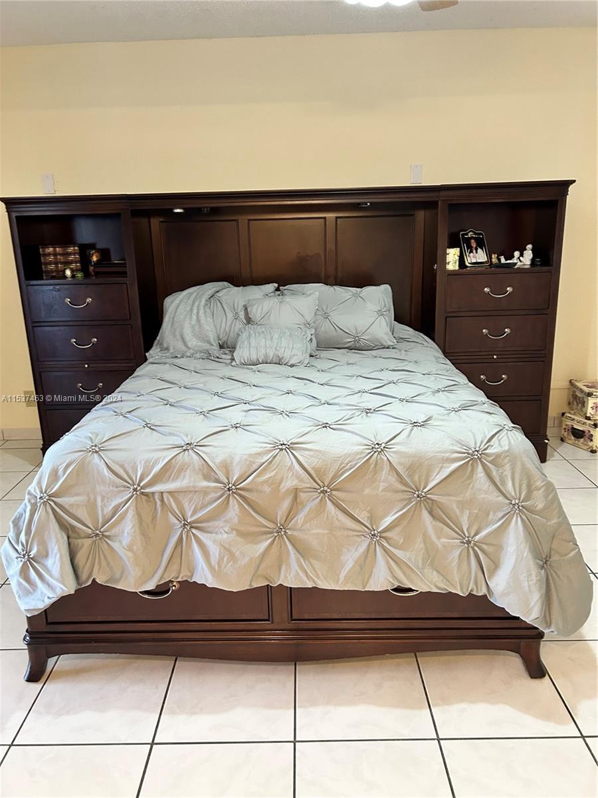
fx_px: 599
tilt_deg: -16.7
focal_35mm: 26
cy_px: 399
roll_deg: +2.1
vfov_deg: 67.3
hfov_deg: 53.1
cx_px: 299
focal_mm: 5.7
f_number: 1.5
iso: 250
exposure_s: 1/60
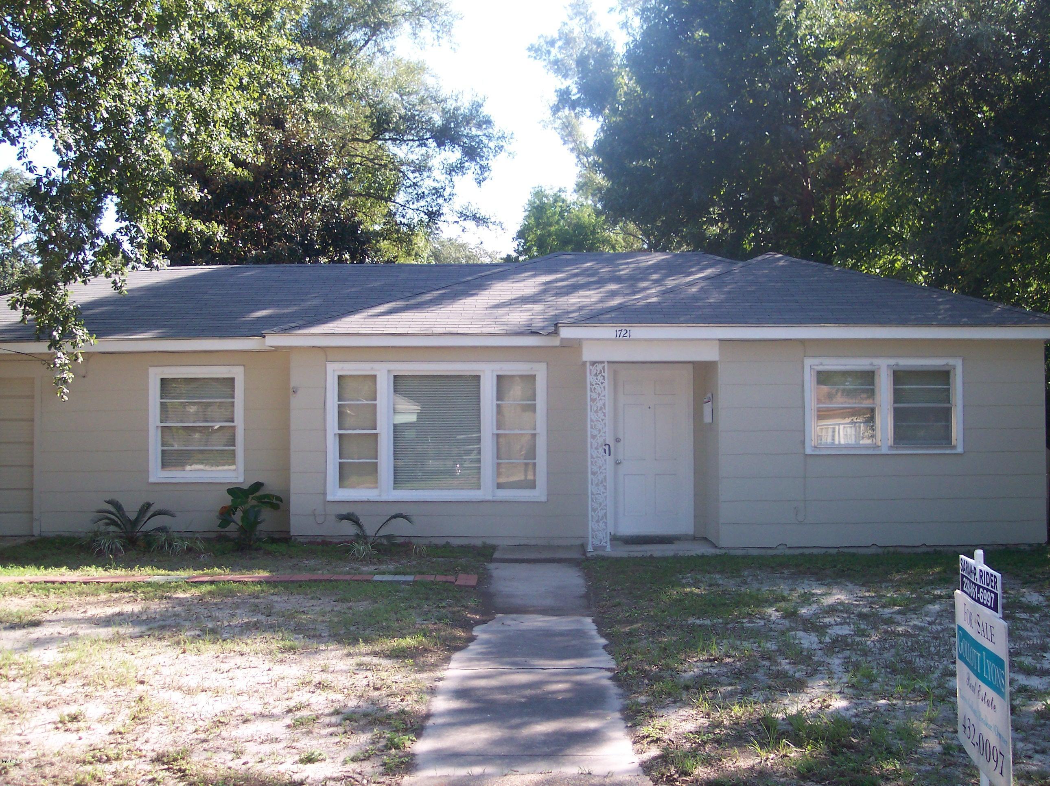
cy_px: 393
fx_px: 1152
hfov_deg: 49.0
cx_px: 525
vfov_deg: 37.7
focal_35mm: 38
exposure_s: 1/350
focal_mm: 8
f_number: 2.8
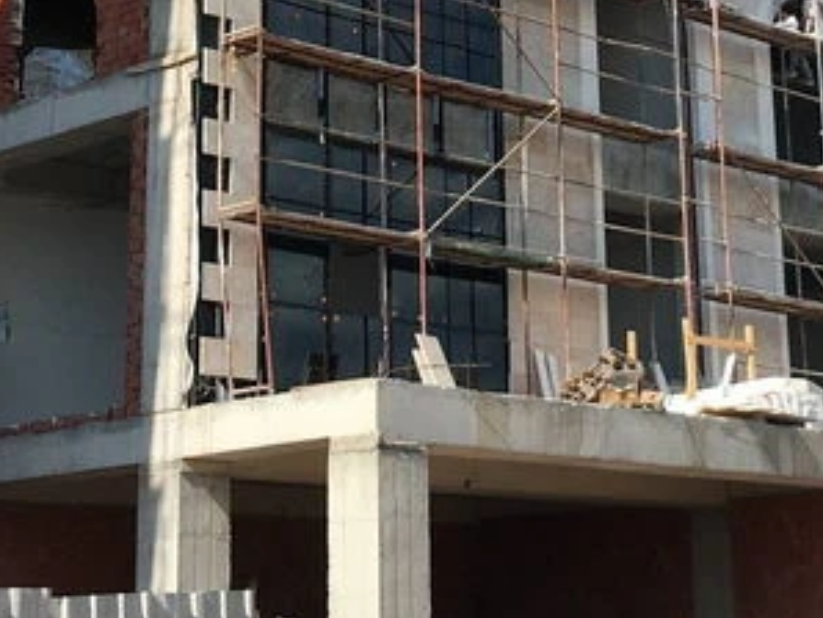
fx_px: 2332
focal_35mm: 98
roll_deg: +0.7
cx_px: 503
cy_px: -25
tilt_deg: +18.8
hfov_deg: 20.0
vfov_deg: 14.8
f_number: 2.2
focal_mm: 4.15
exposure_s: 1/1350
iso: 25
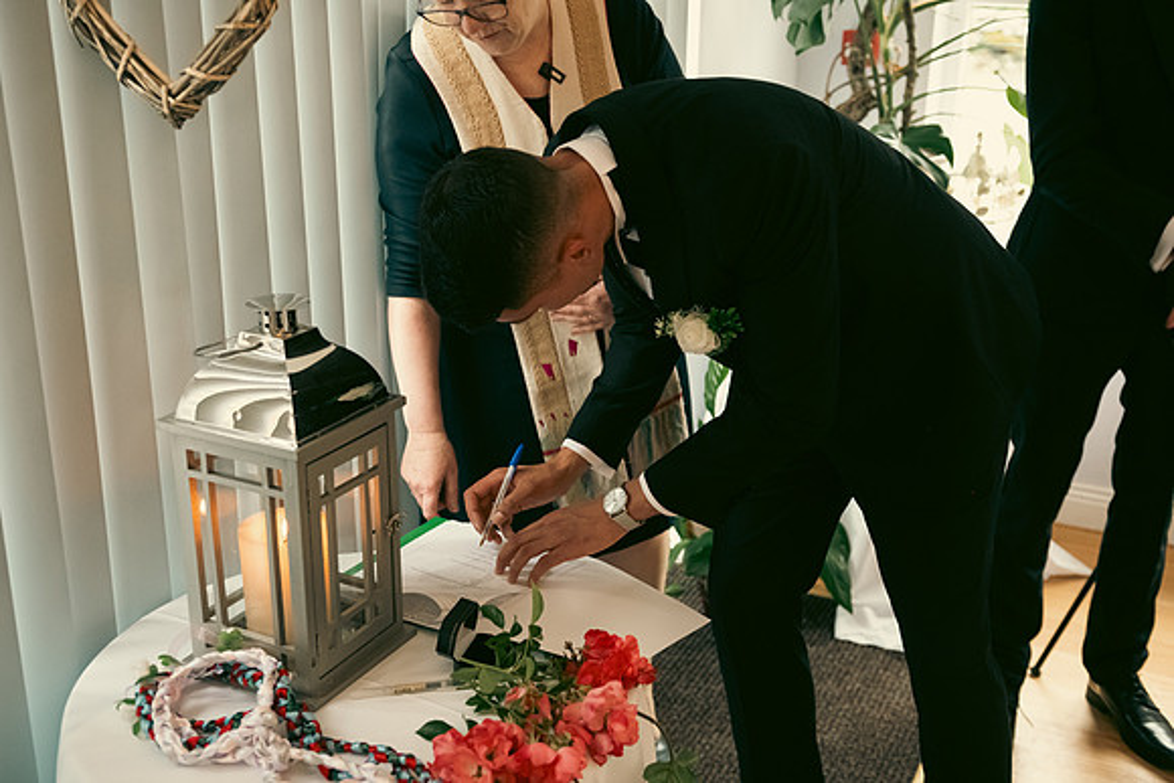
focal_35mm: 40
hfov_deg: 48.5
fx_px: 1303
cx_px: 587
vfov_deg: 33.4
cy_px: 392
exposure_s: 1/160
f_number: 3.5
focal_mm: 38
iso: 1600
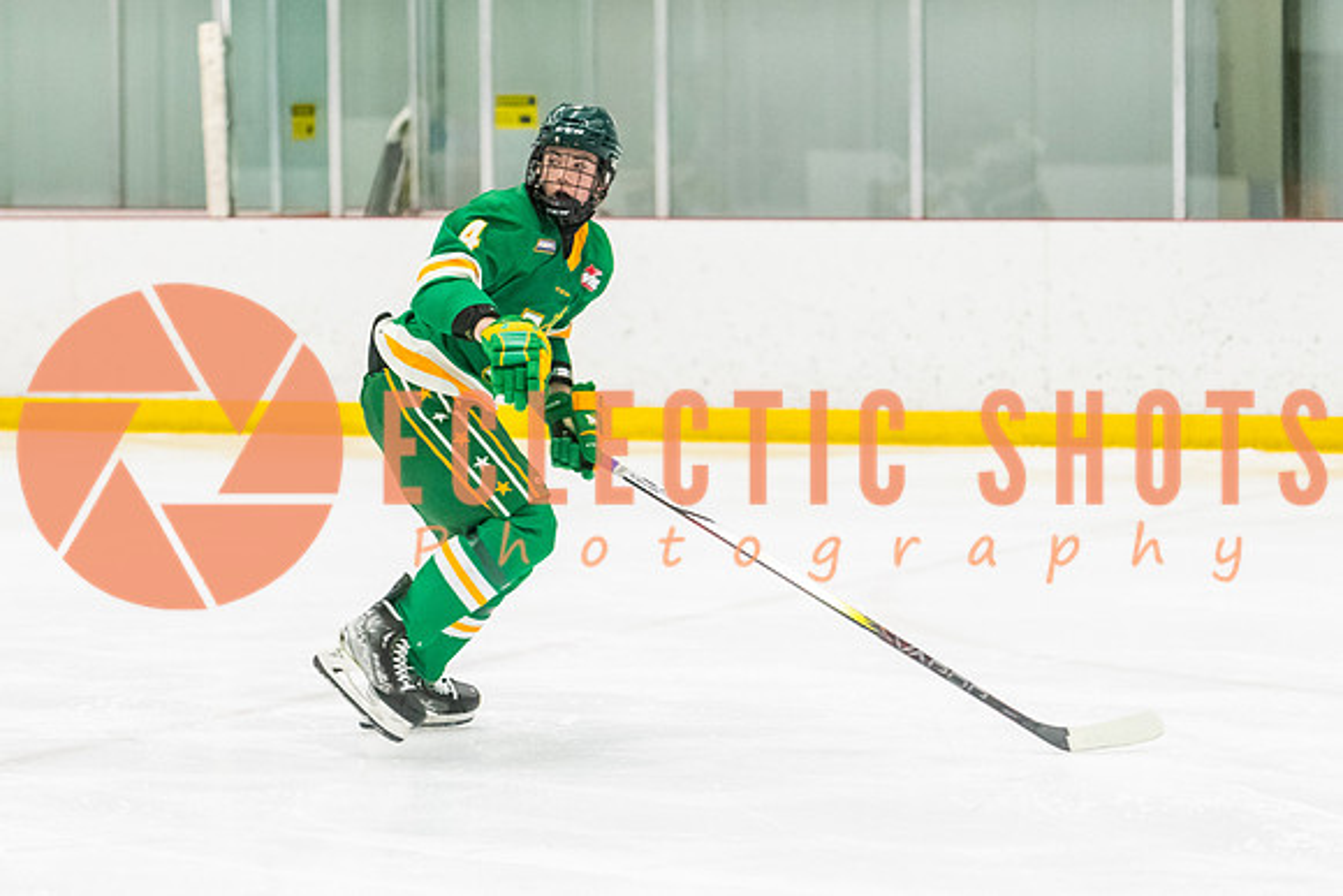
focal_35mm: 161
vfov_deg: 8.5
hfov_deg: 12.7
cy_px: 464
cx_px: 512
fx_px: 6020
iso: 3200
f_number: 2.8
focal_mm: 105
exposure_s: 1/800
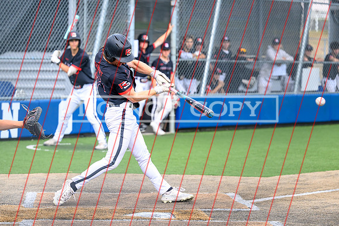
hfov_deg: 15.5
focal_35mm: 132
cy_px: 101
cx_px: 125
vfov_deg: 10.4
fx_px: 1243
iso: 1000
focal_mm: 104
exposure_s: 1/3200
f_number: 2.8
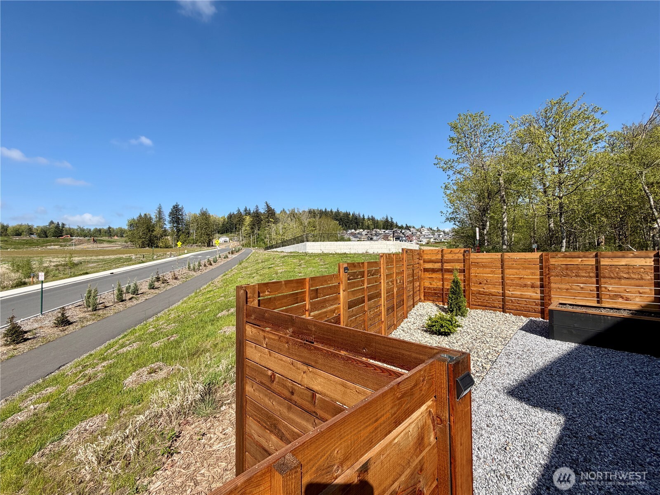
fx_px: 267
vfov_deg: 85.7
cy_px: 248
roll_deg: +1.3
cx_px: 330
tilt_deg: +1.4
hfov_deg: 102.1
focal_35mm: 14
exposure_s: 1/770
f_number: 2.2
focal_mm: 2.22
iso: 25
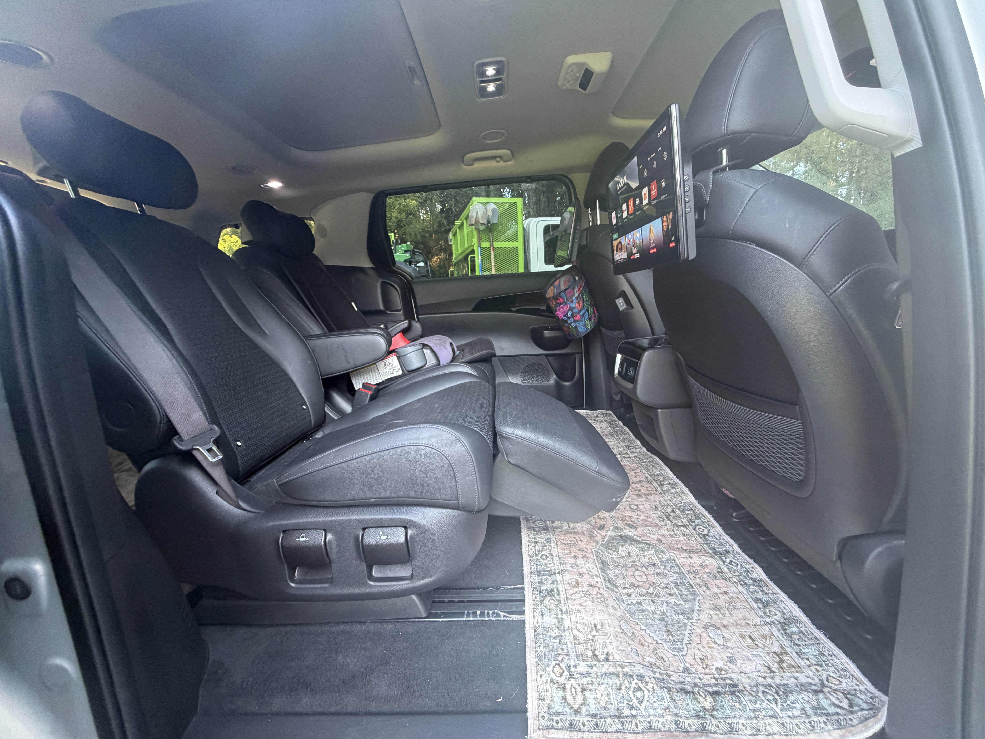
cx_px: 492
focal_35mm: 14
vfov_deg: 85.7
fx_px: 398
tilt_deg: -10.8
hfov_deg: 102.1
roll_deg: +2.4
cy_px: 370
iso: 320
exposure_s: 1/97
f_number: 2.2
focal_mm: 2.22
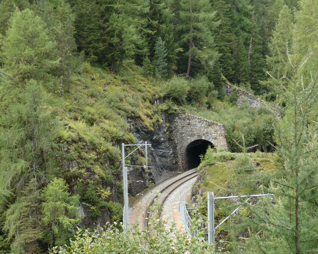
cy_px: 114
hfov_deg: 26.0
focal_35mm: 73
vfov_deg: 21.0
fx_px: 687
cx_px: 186
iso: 80
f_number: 3.8
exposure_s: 1/125
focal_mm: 7.2
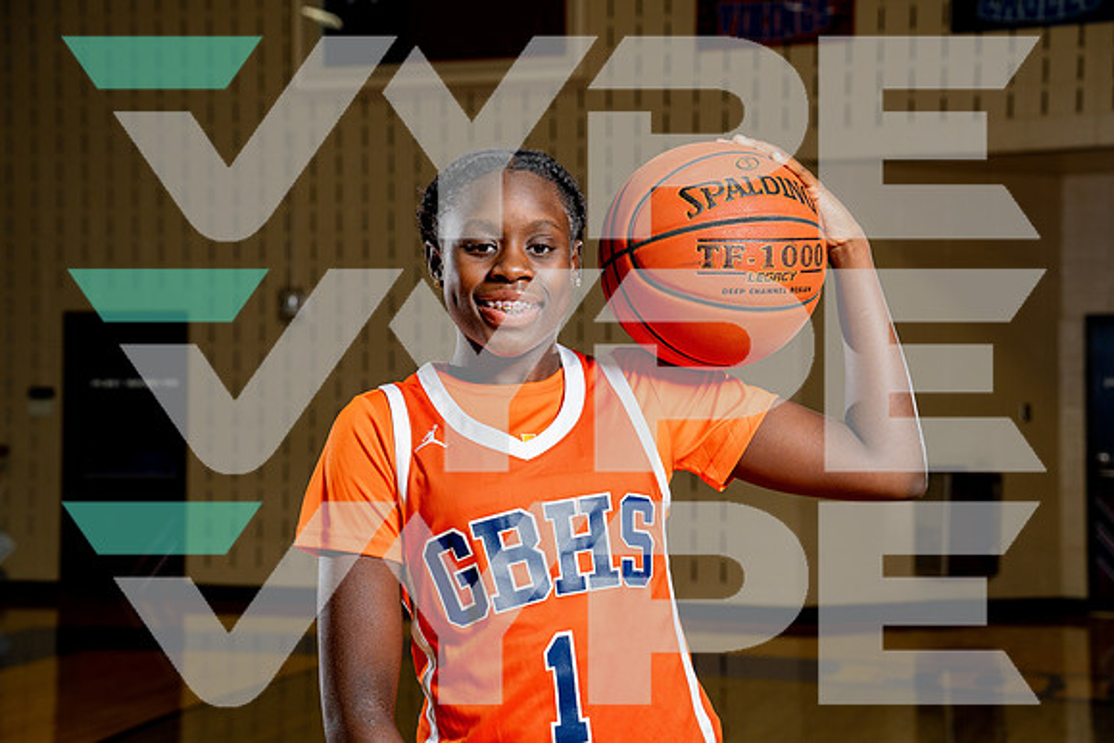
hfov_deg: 32.4
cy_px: 372
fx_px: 1919
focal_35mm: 62
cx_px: 557
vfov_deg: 21.9
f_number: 5.6
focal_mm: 62
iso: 400
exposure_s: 1/250
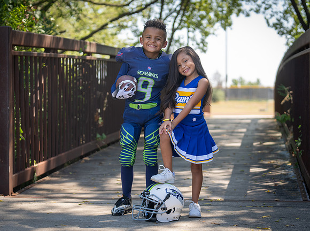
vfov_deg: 17.7
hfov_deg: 23.6
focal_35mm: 83
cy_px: 127
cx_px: 162
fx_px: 742
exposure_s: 1/320
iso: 100
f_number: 2.8
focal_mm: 70
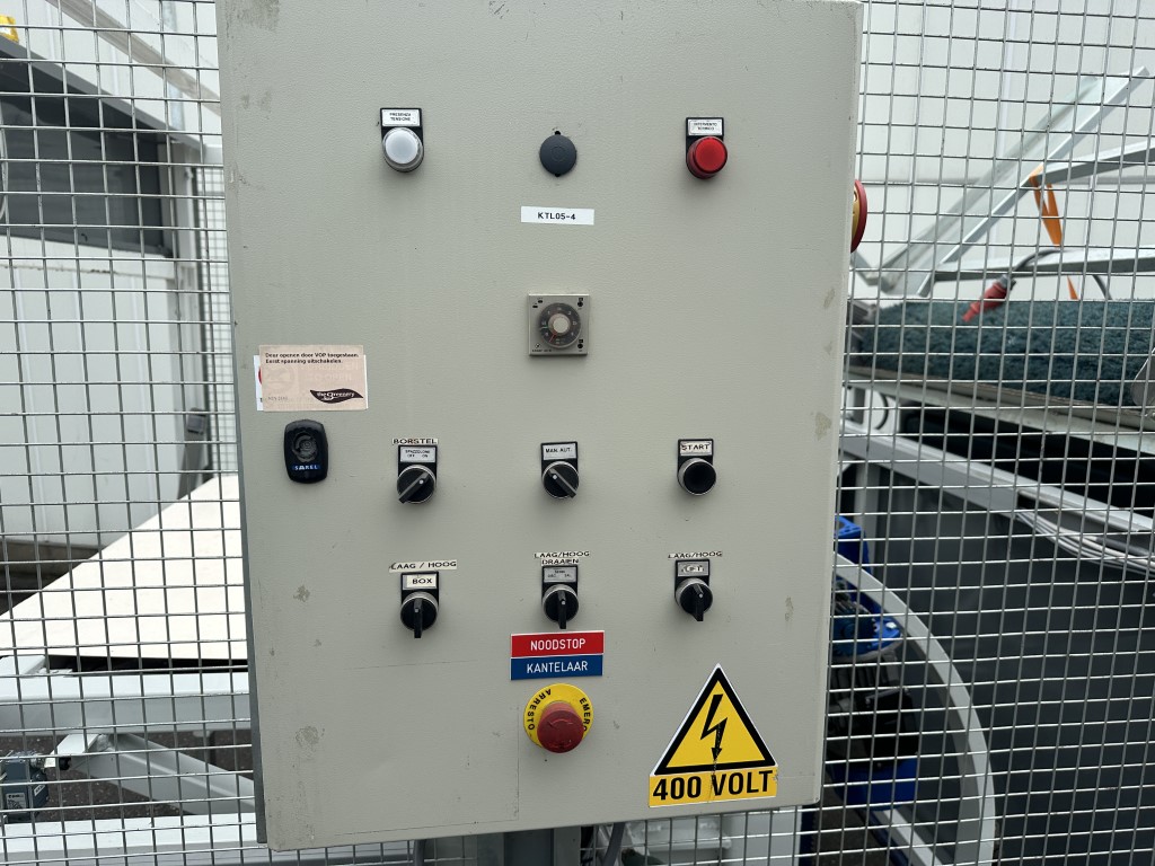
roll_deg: +0.0
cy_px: 433
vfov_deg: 56.8
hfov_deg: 71.6
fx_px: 801
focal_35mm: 24
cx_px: 578
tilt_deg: -10.1
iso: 80
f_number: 1.78
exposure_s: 1/1779
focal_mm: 6.86
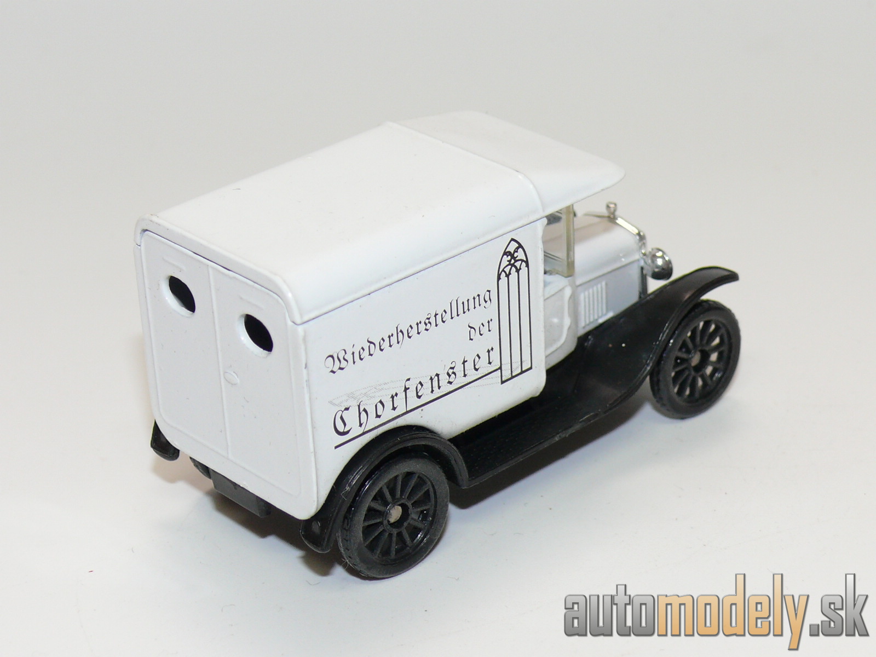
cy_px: 328
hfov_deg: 20.7
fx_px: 2404
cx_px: 438
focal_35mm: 95
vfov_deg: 15.6
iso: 100
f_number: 4
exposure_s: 1/30
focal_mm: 12.9
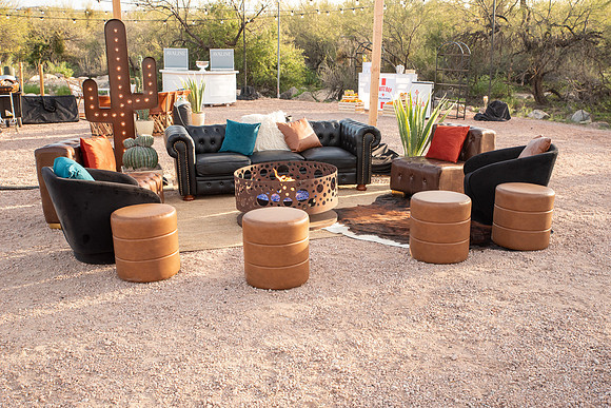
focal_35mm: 38
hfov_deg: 50.7
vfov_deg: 35.1
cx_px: 306
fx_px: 645
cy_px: 204
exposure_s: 1/250
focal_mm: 38
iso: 400
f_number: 7.1
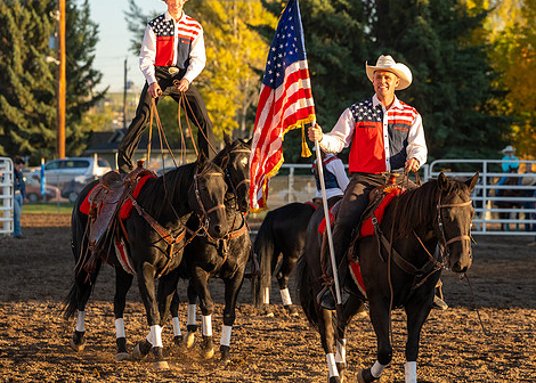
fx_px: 2924
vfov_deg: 7.5
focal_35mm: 192
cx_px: 367
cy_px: 160
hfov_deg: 10.5
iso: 1250
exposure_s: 1/2500
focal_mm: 135
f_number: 5
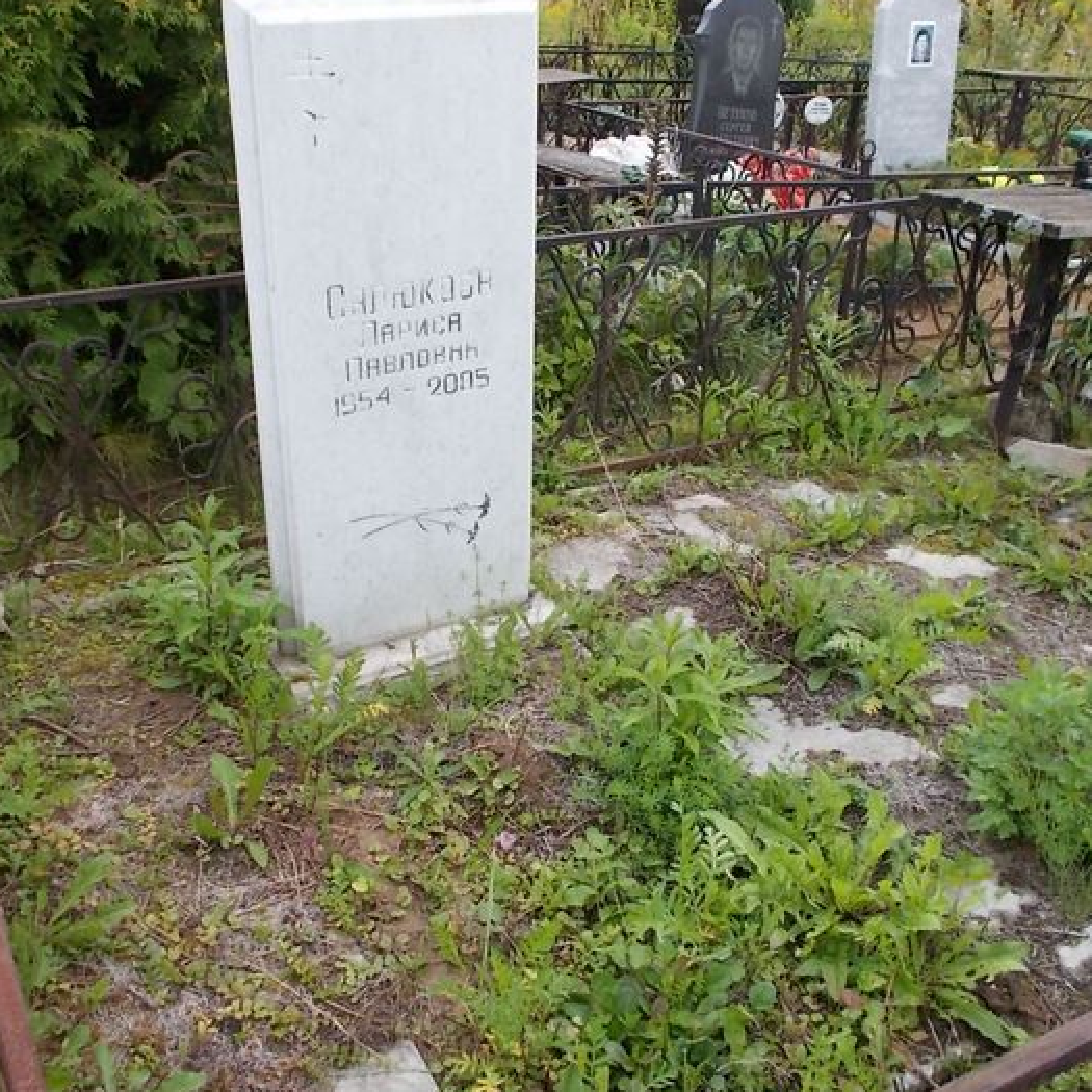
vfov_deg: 47.2
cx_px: 545
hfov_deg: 47.2
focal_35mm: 35
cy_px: 505
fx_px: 1249
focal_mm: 4.6
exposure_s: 1/160
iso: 80
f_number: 3.2
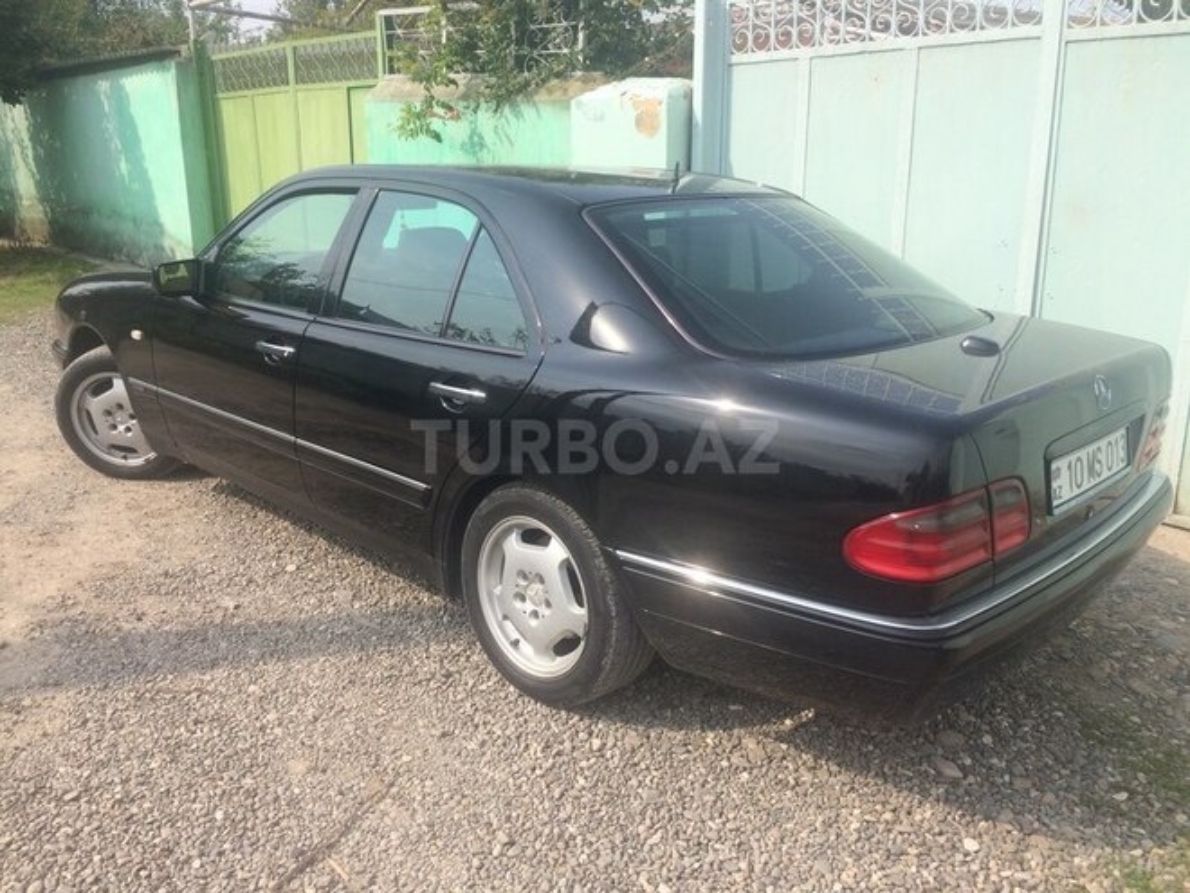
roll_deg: -0.7
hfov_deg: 61.7
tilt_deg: -15.8
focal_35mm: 29
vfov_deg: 48.2
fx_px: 997
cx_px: 595
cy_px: 446
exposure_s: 1/1520
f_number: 2.2
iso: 32
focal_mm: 4.15
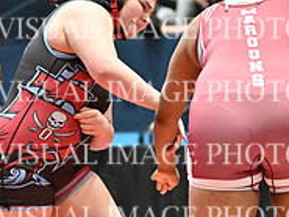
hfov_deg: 6.9
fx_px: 2389
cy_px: 123
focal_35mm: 286
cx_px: 198
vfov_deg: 5.2
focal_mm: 95
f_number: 2.8
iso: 6400
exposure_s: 1/1000
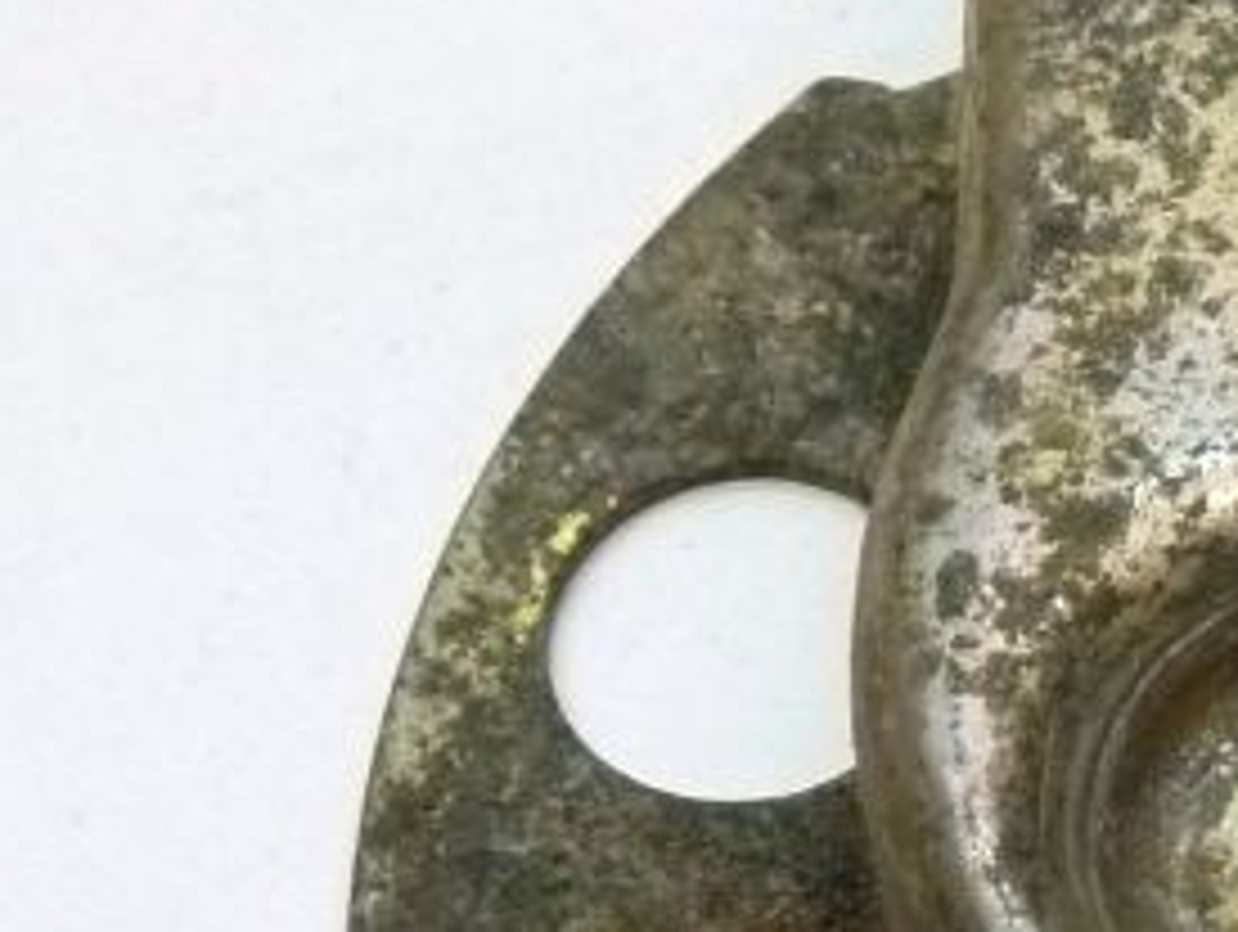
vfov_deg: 7.4
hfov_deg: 9.7
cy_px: 864
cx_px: 1722
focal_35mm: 200
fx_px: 7162
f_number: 3.9
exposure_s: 1/40
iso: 320
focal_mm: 9.7
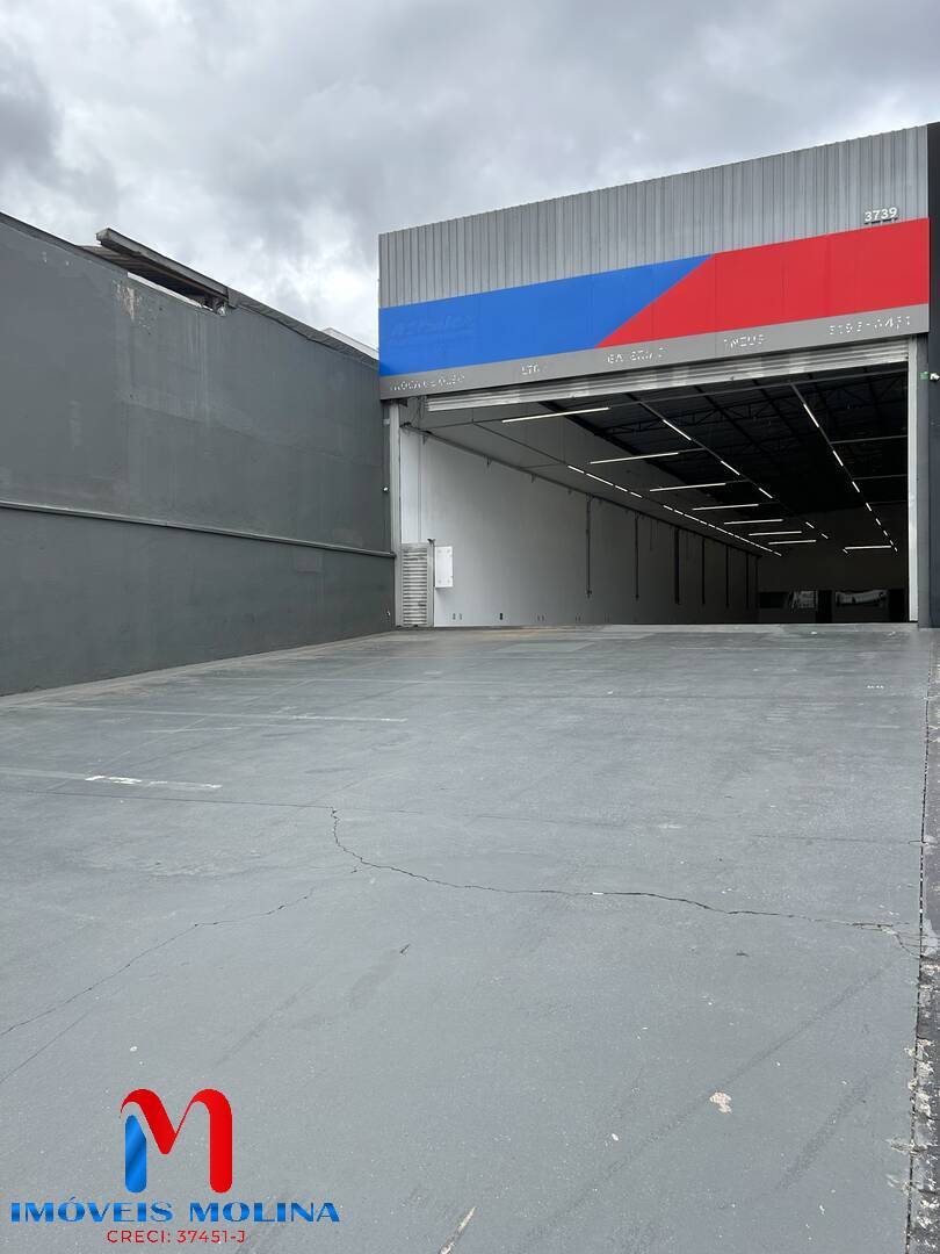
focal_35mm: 26
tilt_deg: +1.5
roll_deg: -0.9
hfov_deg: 53.1
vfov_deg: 67.3
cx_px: 470
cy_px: 627
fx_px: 941
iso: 50
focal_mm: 5.7
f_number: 1.5
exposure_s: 1/1751
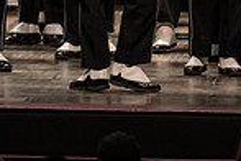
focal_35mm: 790
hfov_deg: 2.6
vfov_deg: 1.7
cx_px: 367
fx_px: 5288
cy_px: -135
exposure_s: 1/500
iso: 1250
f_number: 3.5
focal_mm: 200
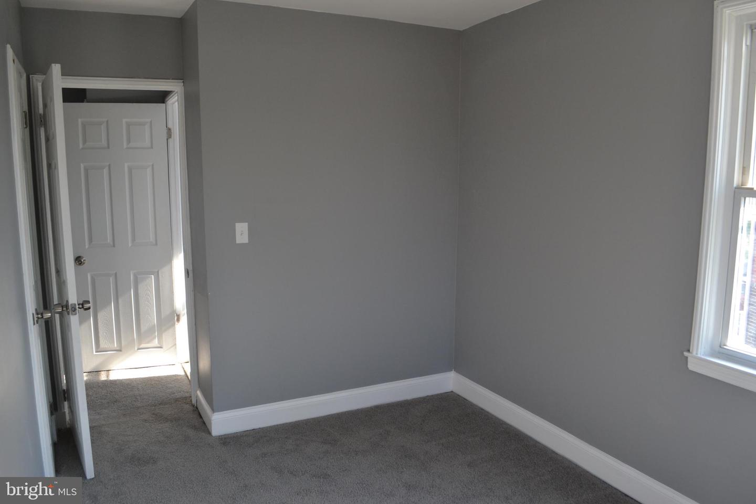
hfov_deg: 67.4
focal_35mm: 27
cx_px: 378
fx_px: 567
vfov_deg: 47.9
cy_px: 252
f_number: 5
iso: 400
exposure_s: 1/100
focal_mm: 18
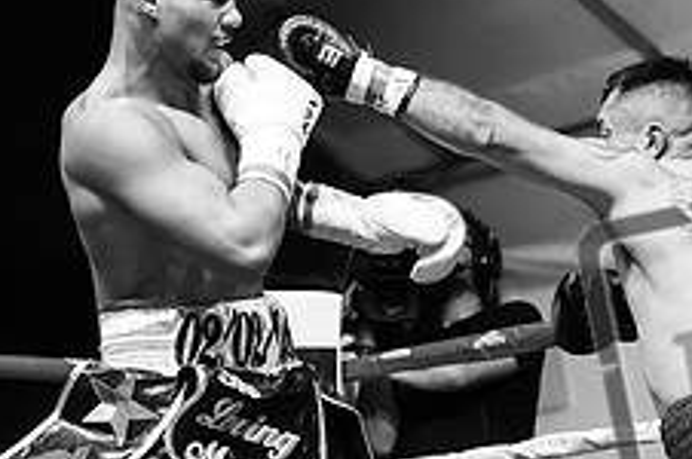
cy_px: 274
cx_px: 585
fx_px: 3455
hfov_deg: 11.4
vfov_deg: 7.6
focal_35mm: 180
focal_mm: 70
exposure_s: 1/1000
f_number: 2.8
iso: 4000
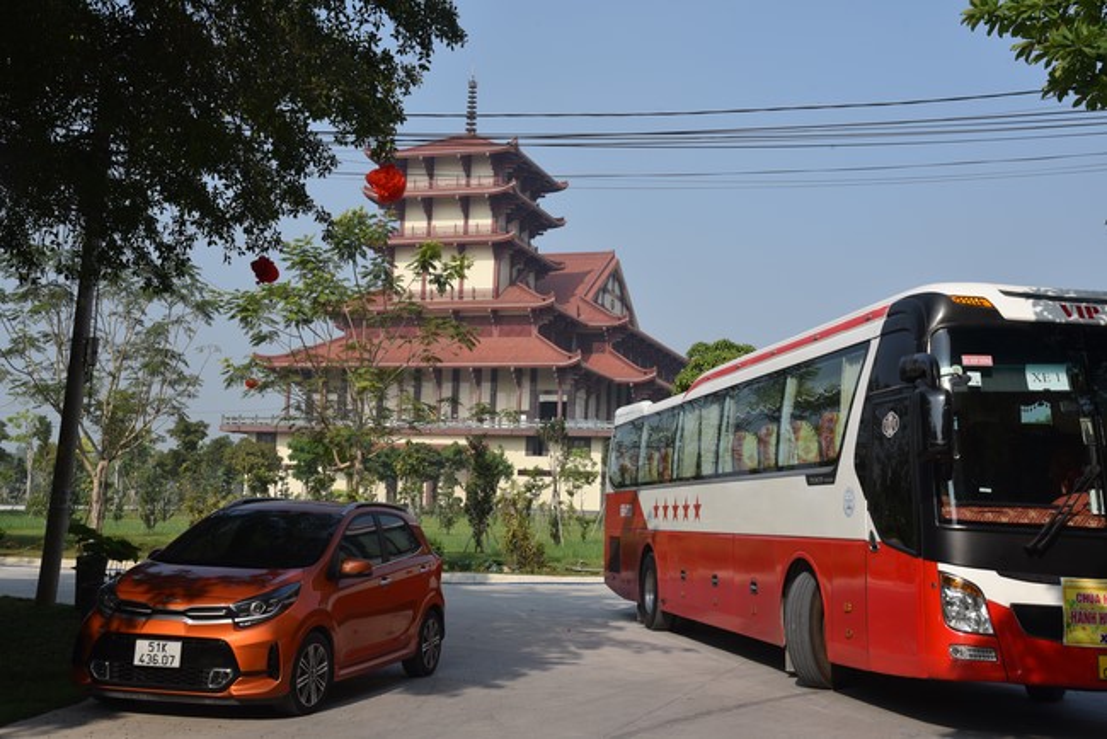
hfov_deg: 48.4
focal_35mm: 40
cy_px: 370
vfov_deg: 33.4
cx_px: 554
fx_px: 1230
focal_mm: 40
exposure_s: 1/320
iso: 200
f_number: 9
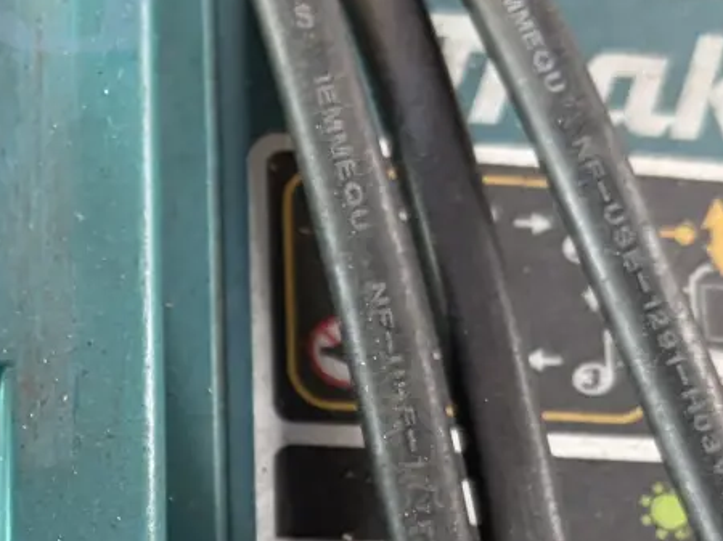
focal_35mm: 111
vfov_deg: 12.8
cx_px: -64
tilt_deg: -66.9
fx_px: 2317
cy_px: 738
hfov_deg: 17.2
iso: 160
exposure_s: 1/60
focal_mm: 5.96
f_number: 1.6
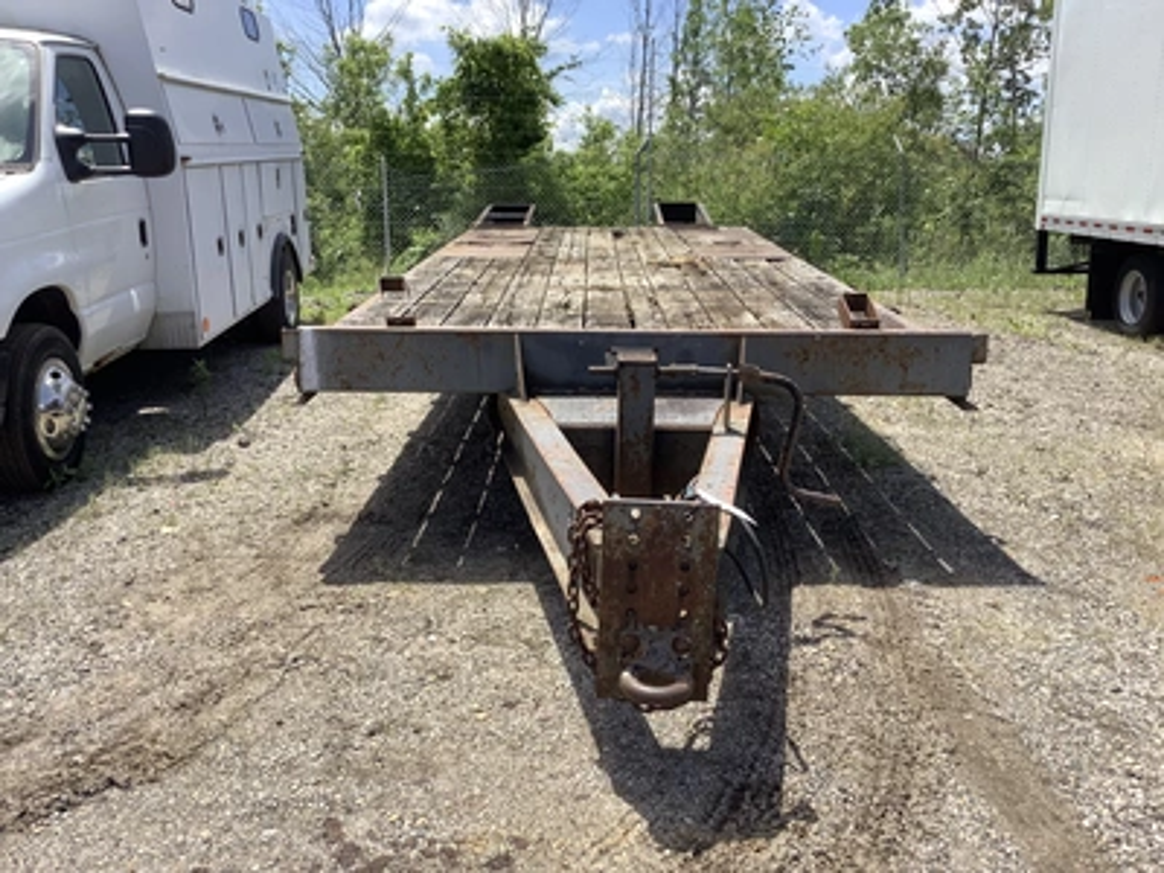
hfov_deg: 58.4
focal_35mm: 31
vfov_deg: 45.4
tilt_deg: -12.0
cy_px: 436
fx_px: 1042
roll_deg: -3.6
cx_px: 582
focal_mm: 3.3
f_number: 2.4
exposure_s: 1/1181
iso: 25
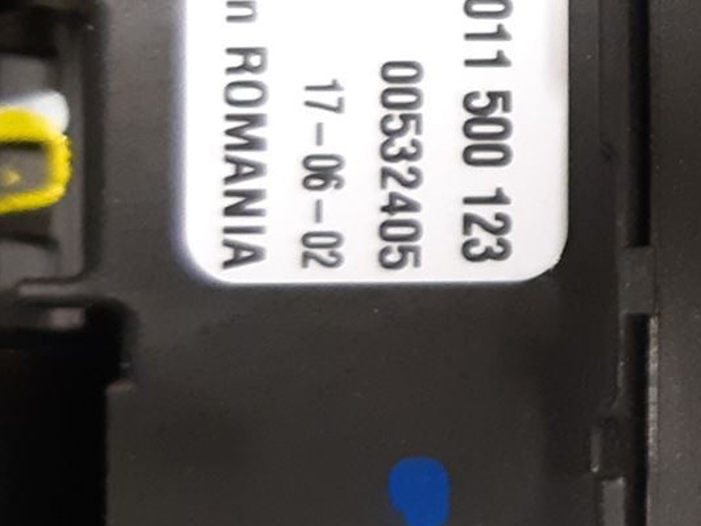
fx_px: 2025
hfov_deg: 17.7
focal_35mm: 100
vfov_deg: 14.7
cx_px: 1032
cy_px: 145
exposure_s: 1/25
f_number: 1.7
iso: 250
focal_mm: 3.93
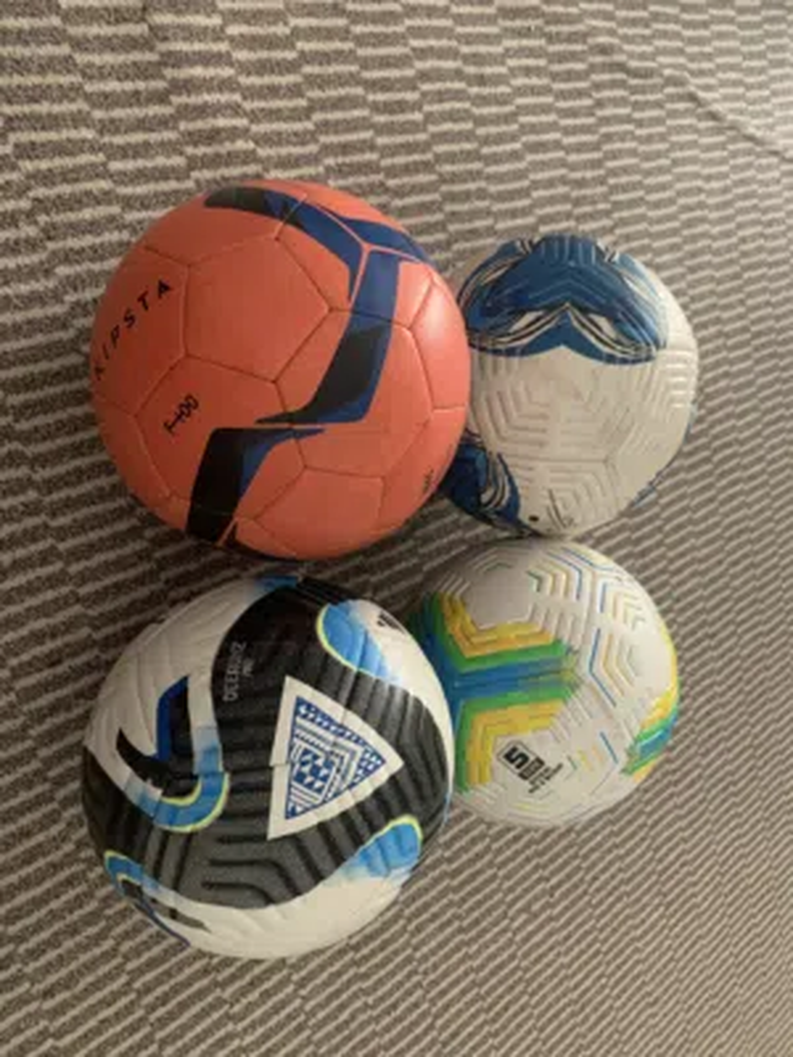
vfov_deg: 67.3
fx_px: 794
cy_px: 528
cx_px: 396
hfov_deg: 53.1
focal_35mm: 26
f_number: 1.8
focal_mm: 4.25
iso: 400
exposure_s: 1/48
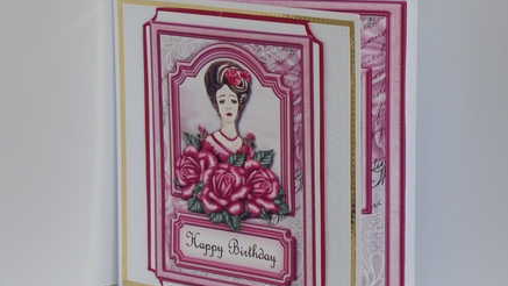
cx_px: 257
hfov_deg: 12.8
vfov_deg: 7.2
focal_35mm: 168
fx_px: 2263
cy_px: 158
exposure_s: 1/125
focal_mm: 24.2
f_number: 5.3
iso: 320
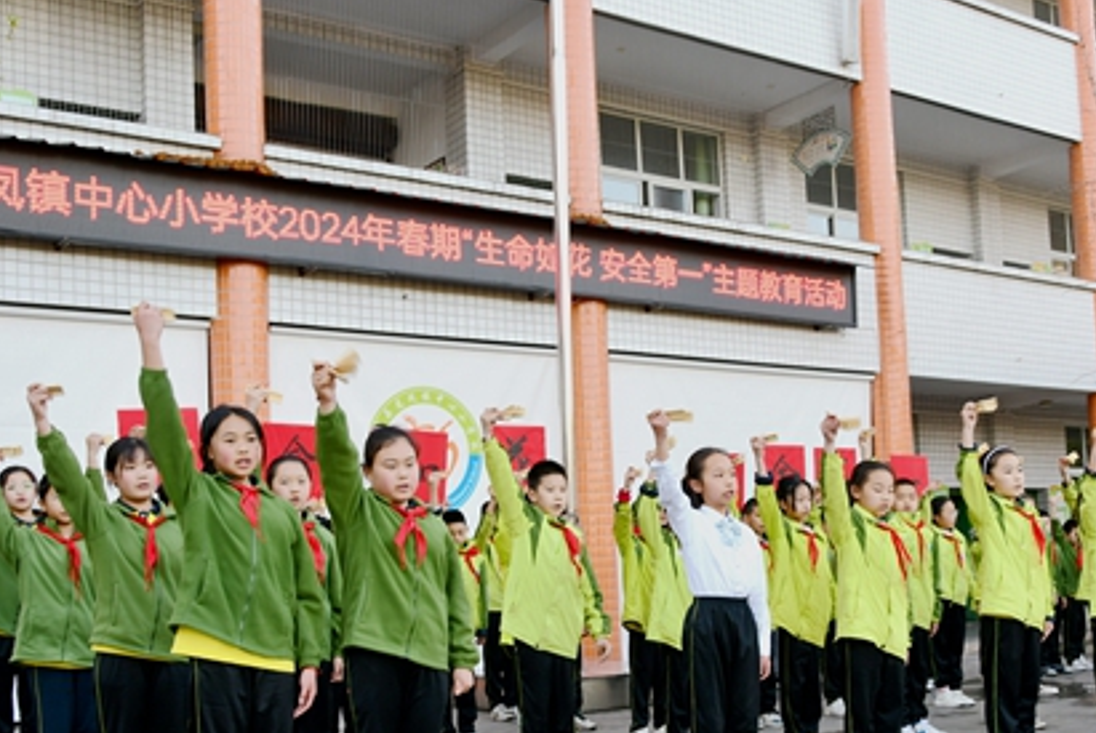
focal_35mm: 42
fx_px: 1280
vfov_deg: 31.6
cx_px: 608
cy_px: 505
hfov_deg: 46.3
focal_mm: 18
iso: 100
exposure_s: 1/80
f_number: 4.5
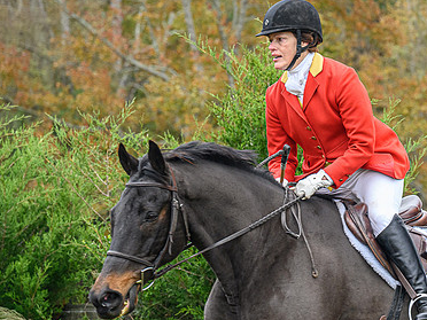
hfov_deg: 10.2
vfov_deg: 7.7
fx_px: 2368
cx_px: 467
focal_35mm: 192
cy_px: 186
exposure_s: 1/640
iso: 1000
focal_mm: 90
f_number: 3.5
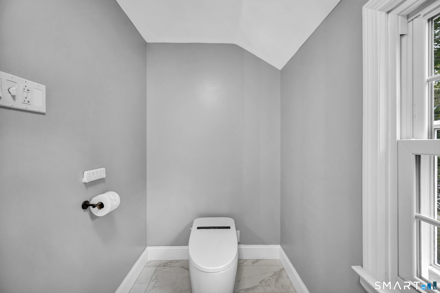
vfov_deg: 81.1
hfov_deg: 104.3
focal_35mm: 14
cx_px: 220
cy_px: 146
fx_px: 171
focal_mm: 14
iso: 320
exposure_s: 1/25
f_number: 7.1
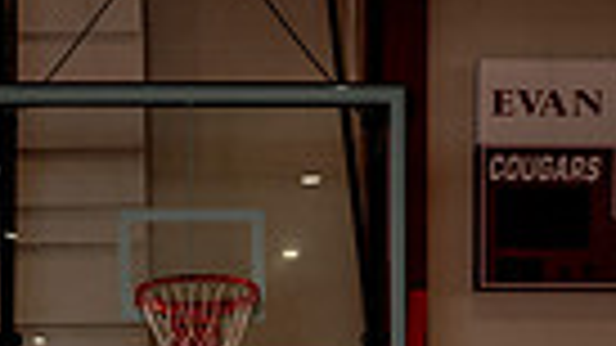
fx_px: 1682
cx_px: 184
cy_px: 948
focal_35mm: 103
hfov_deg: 20.6
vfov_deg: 9.7
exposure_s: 1/250
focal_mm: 30
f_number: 8
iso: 100
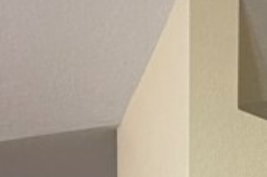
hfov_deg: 18.1
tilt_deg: -5.8
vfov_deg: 10.8
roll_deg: -1.9
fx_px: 674
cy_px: 512
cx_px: 471
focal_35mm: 91
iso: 200
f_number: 2.2
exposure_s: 1/60
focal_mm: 2.22
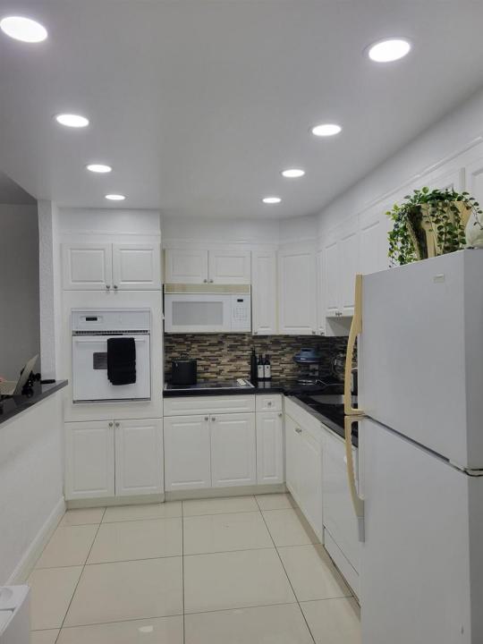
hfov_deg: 53.1
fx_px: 484
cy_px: 322
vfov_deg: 67.3
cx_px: 242
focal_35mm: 26
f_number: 1.8
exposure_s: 1/120
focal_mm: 5.4
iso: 80
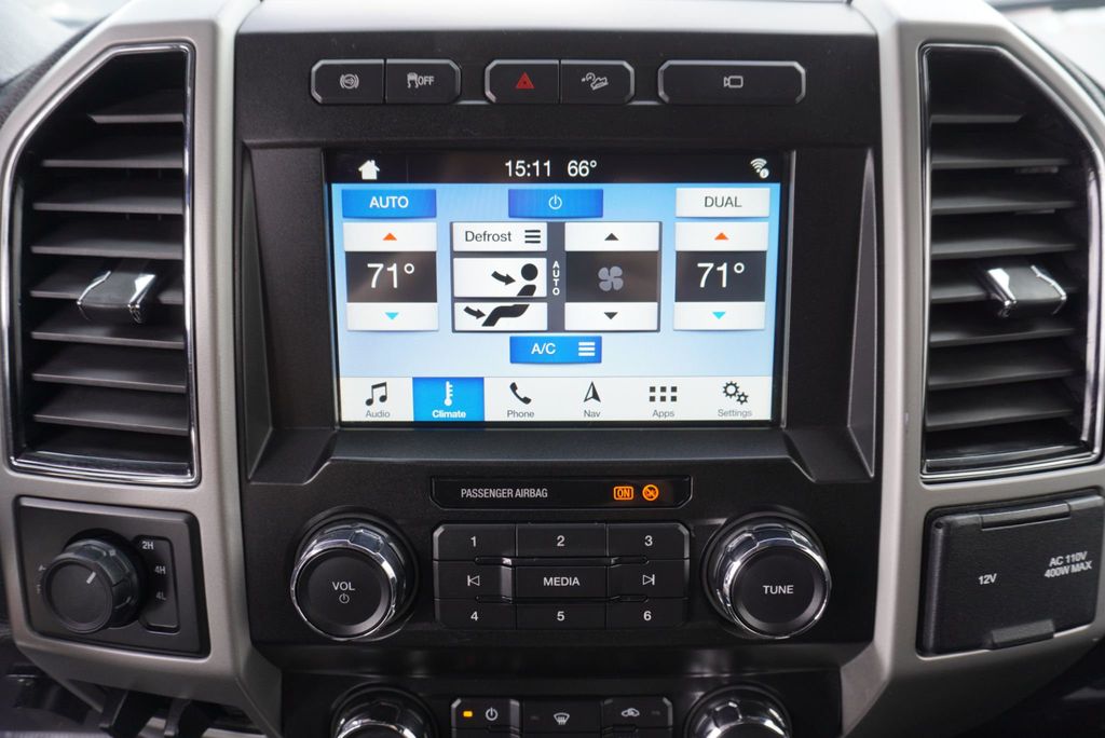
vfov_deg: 53.2
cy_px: 369
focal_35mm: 24
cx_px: 552
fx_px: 737
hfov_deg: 73.7
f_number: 4
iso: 200
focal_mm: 16
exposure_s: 1/60
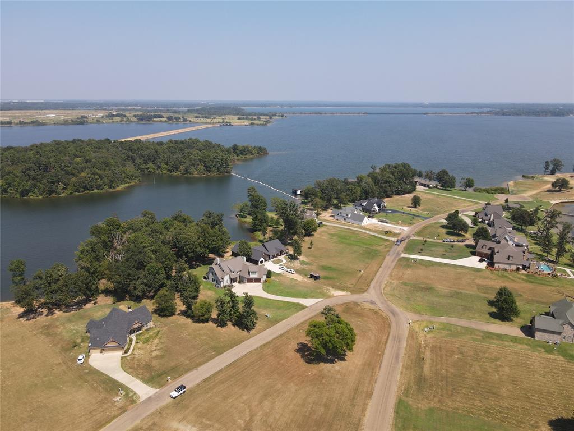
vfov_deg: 56.8
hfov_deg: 71.6
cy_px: 216
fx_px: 398
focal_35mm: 24
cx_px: 287
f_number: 2.8
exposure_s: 1/640
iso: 100
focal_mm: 4.5
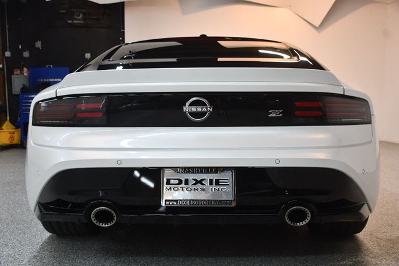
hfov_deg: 49.6
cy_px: 133
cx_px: 200
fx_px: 432
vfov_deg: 34.2
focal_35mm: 39
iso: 1400
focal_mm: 26
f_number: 3.8
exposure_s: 1/125
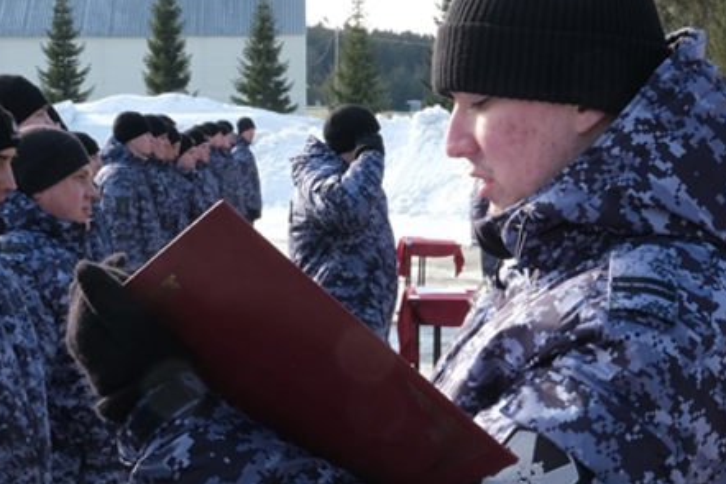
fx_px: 1573
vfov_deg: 17.5
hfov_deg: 26.0
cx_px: 379
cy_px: 318
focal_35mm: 78
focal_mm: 30.8
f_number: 22
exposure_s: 1/45
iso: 640
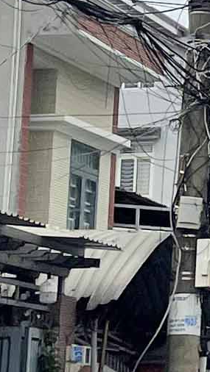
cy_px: -126
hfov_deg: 5.3
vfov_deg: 9.7
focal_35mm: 217
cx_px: 579
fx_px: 2146
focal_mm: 5.1
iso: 32
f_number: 1.6
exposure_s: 1/5917
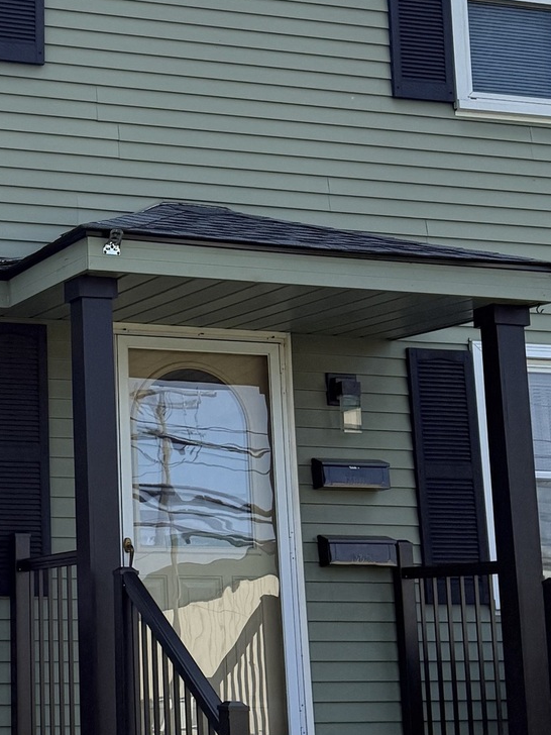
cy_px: 309
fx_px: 1613
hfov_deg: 18.6
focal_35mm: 76
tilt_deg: +12.1
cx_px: -56
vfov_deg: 25.6
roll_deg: +0.4
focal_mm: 6.76
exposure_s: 1/3584
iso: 100
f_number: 1.78
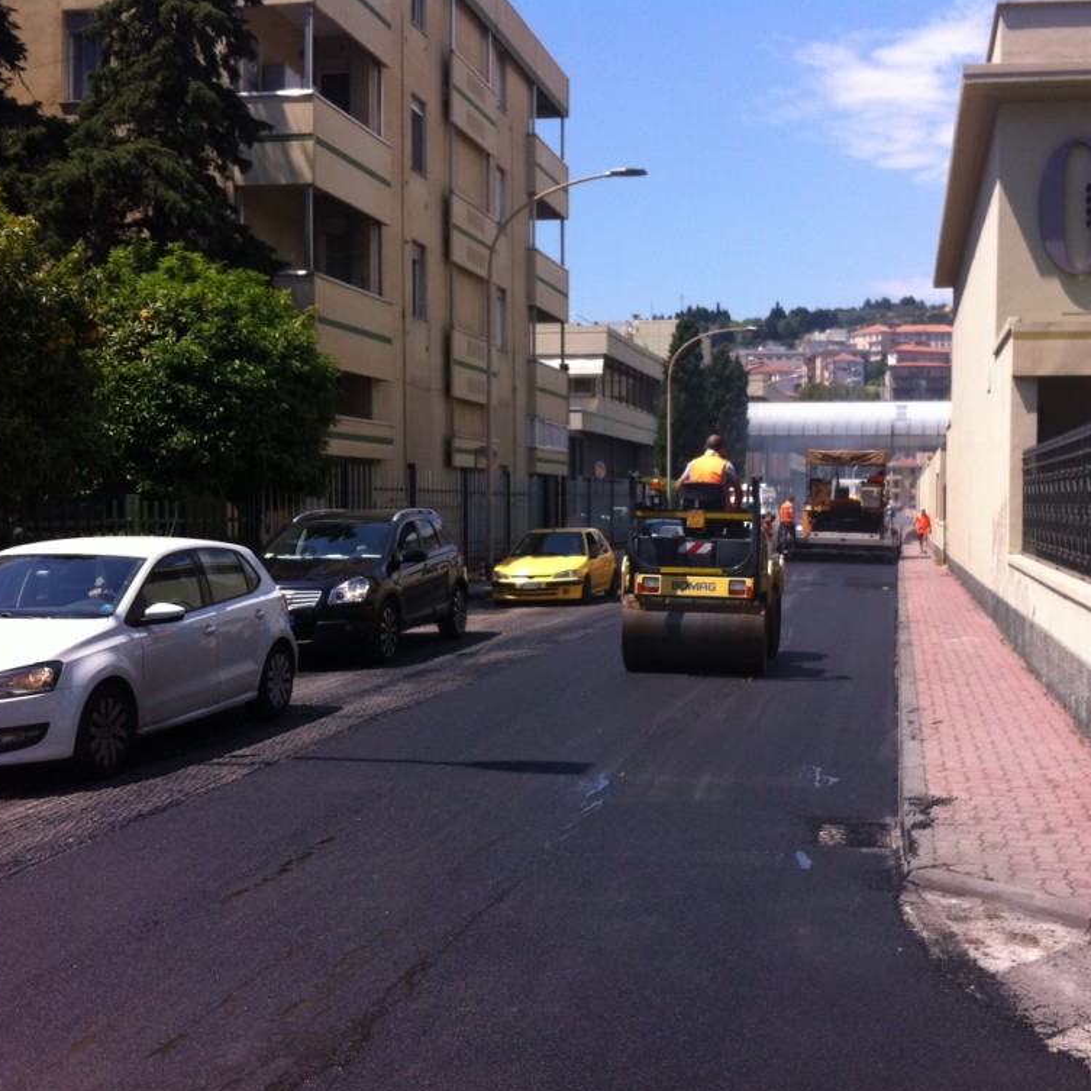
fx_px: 1498
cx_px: 697
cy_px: 549
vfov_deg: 40.0
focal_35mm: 42
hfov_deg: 39.7
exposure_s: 1/1117
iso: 80
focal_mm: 3.85
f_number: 2.8
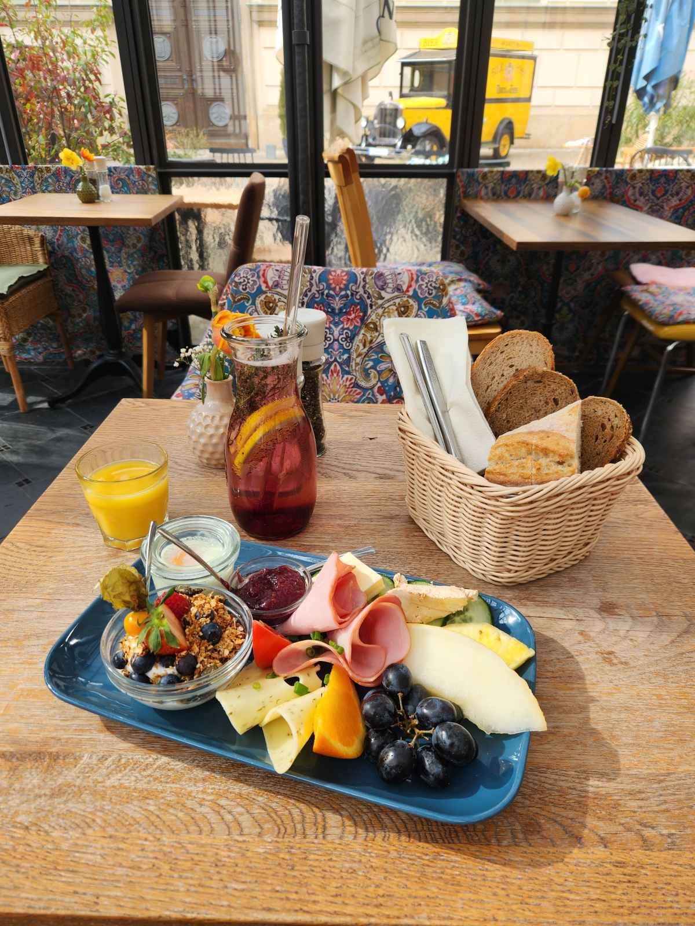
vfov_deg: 73.9
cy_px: 463
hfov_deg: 58.9
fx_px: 616
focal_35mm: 23
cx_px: 348
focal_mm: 5.4
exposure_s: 1/208
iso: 20
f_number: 1.8
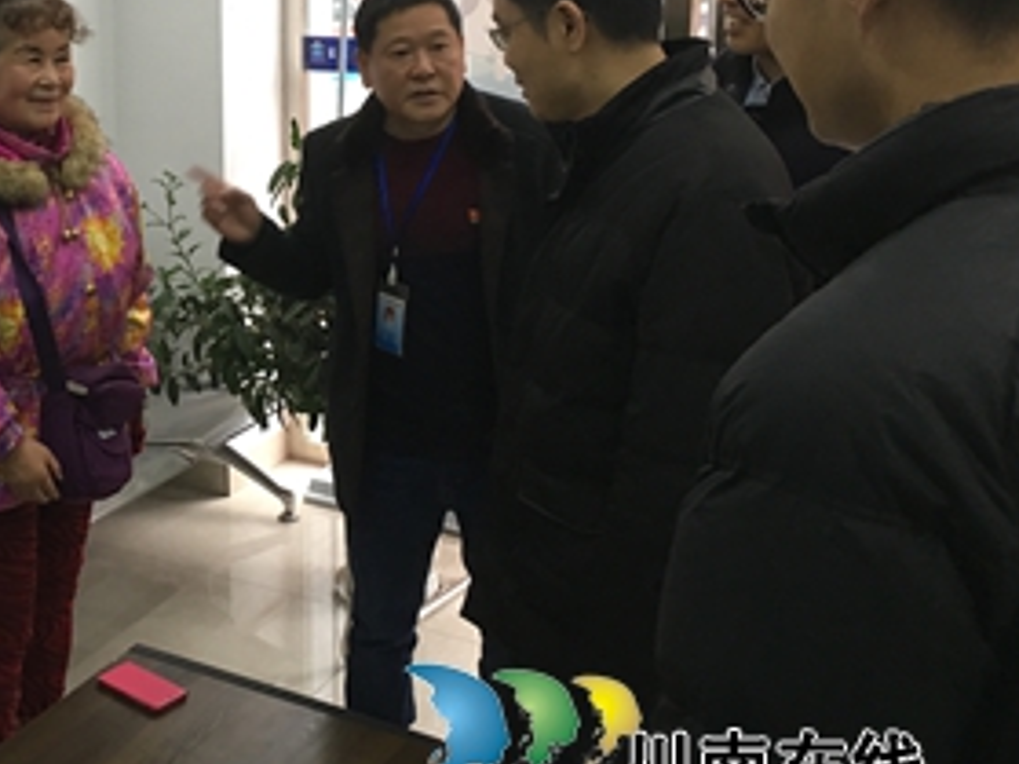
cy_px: 239
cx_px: 168
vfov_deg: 27.8
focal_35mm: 52
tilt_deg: -13.0
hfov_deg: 35.3
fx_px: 1530
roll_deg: +2.8
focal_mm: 4.15
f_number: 2.2
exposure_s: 1/17
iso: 80
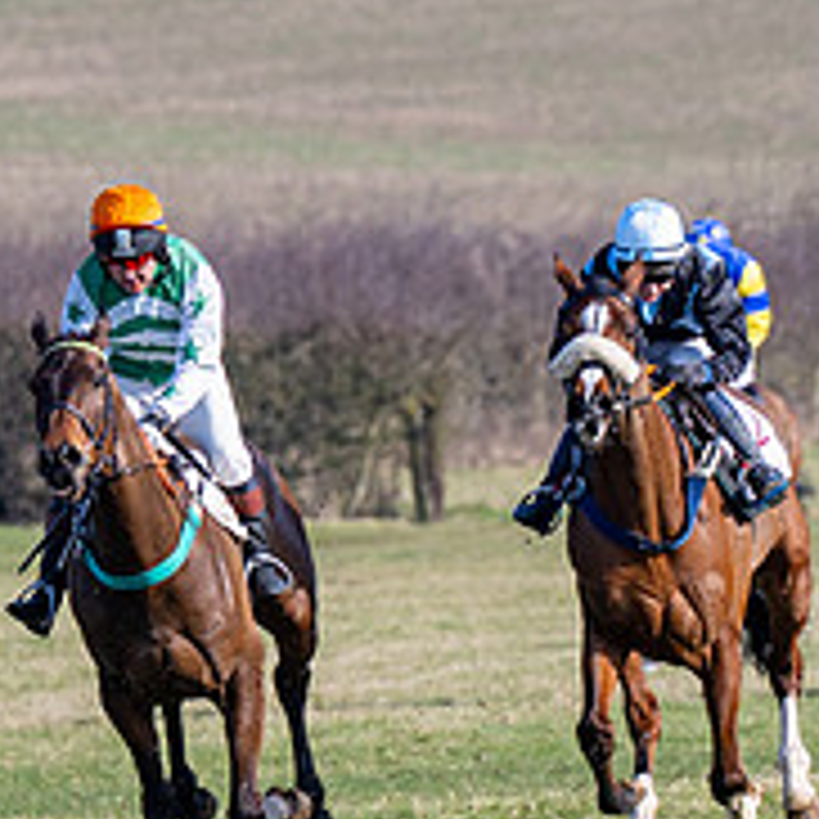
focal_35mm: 923
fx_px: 24707
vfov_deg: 1.9
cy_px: 442
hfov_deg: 1.9
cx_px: -54
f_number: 4
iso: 200
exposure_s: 1/1600
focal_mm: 160
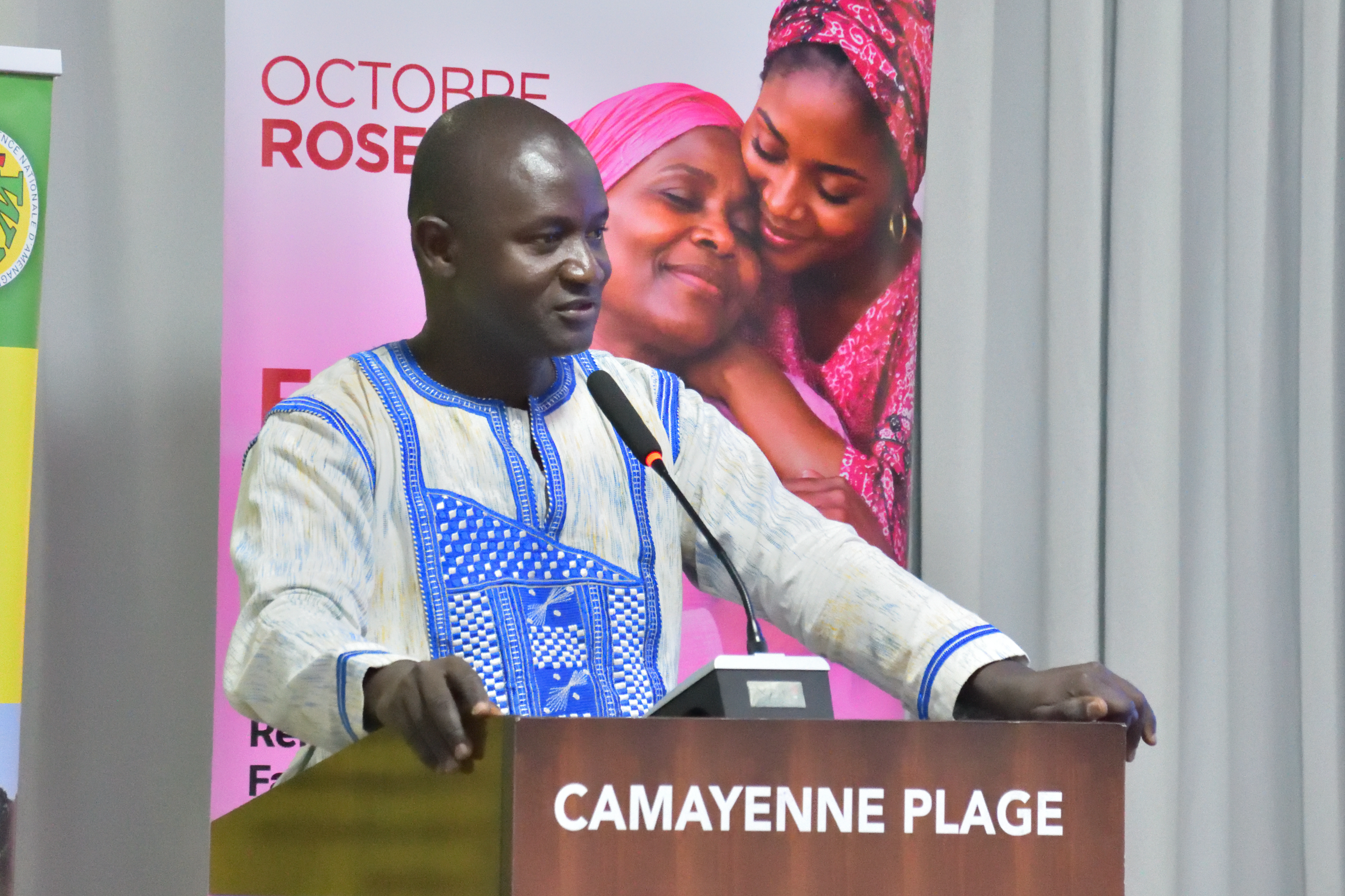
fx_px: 9265
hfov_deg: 8.3
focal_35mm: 248
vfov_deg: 5.5
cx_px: 710
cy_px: 375
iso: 22800
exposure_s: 1/250
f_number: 5.6
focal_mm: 140
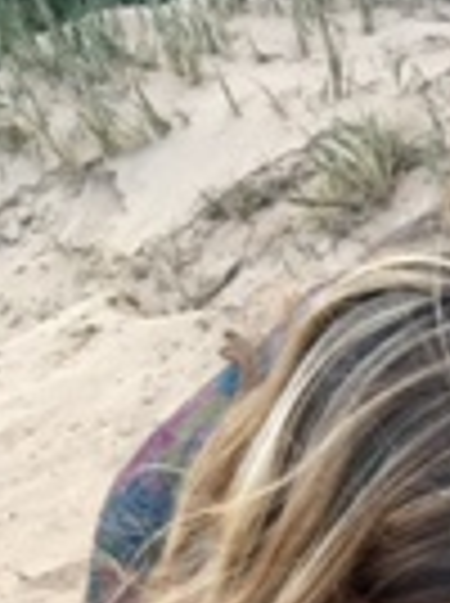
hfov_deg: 10.6
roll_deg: +2.4
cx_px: 297
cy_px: 1372
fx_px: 2417
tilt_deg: -27.9
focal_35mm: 139
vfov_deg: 11.9
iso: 25
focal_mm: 4.15
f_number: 2.2
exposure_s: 1/246
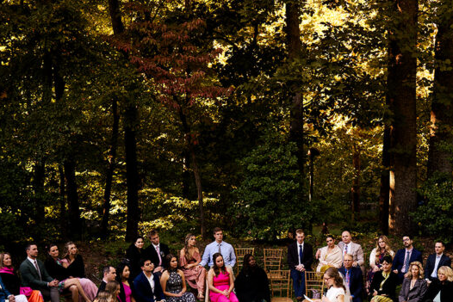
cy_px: 266
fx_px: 906
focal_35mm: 72
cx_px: 320
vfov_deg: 18.6
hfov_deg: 27.8
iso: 160
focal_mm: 37
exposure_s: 1/250
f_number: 2.2
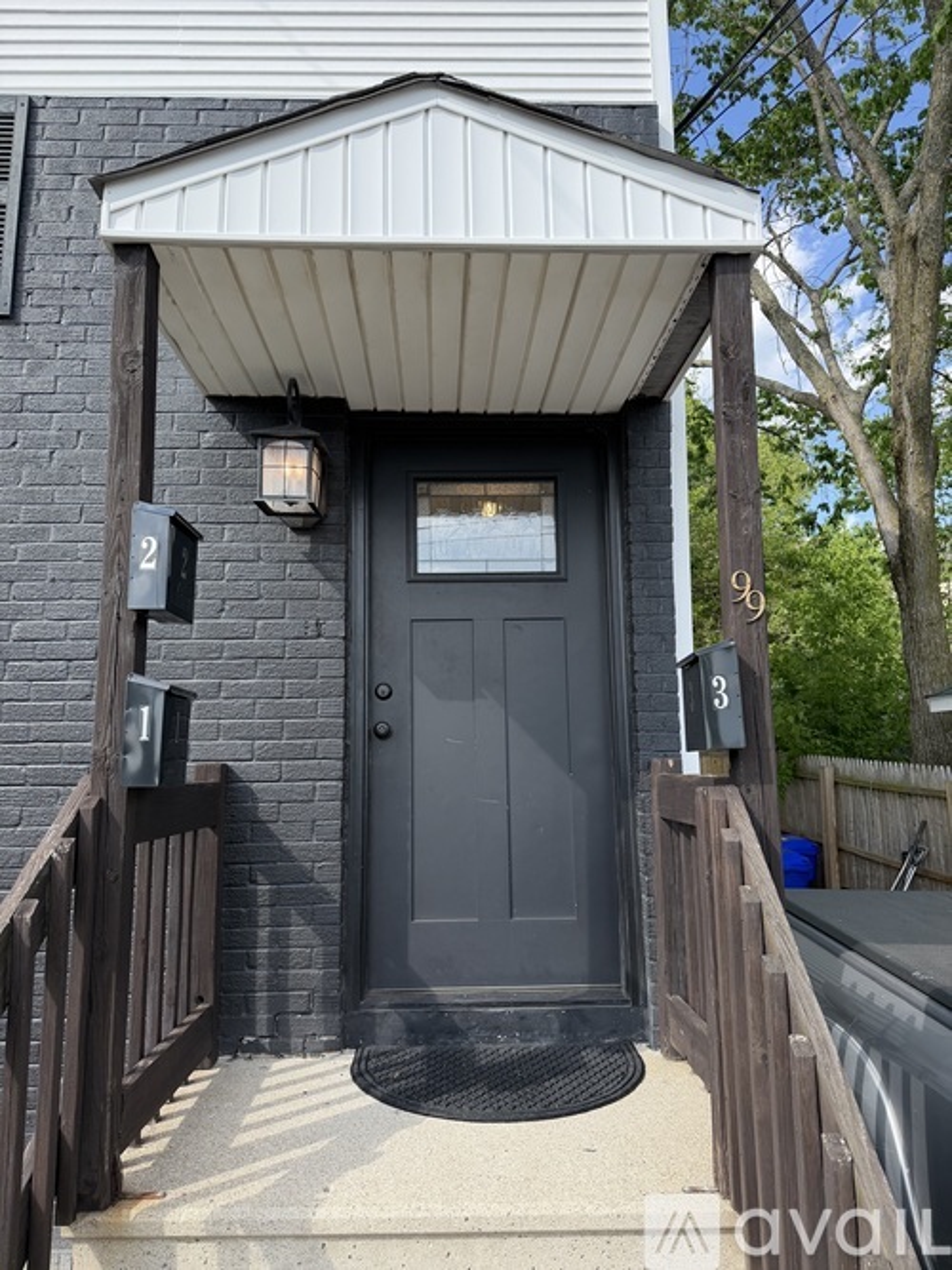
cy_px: 635
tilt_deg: +9.0
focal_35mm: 24
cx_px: 476
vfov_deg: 71.6
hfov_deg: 56.8
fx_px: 880
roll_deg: +1.1
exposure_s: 1/1689
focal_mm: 6.76
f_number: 1.78
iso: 100
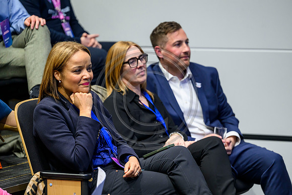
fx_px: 1379
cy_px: 98
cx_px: 146
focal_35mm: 170
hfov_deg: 12.1
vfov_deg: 8.1
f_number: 3.2
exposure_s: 1/200
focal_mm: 170
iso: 3200
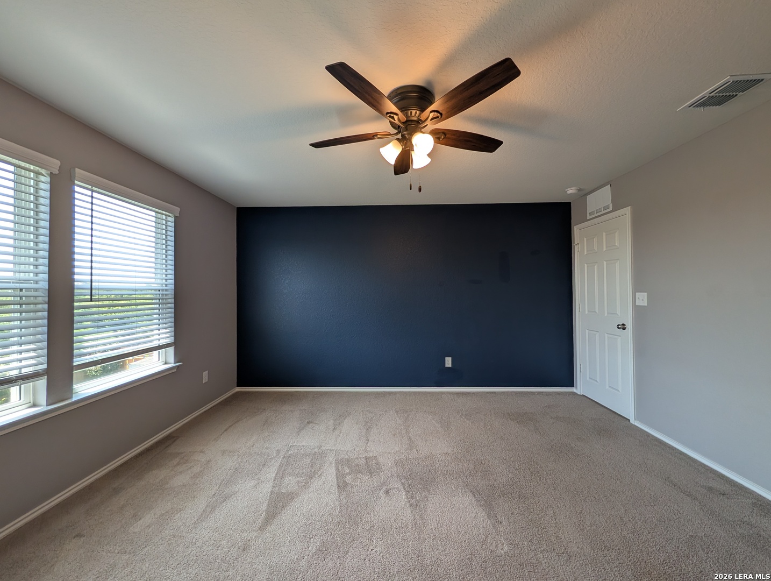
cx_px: 386
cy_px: 290
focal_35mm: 12
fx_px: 268
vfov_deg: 94.7
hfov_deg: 110.5
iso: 40
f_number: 1.7
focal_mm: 2.02
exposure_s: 1/140
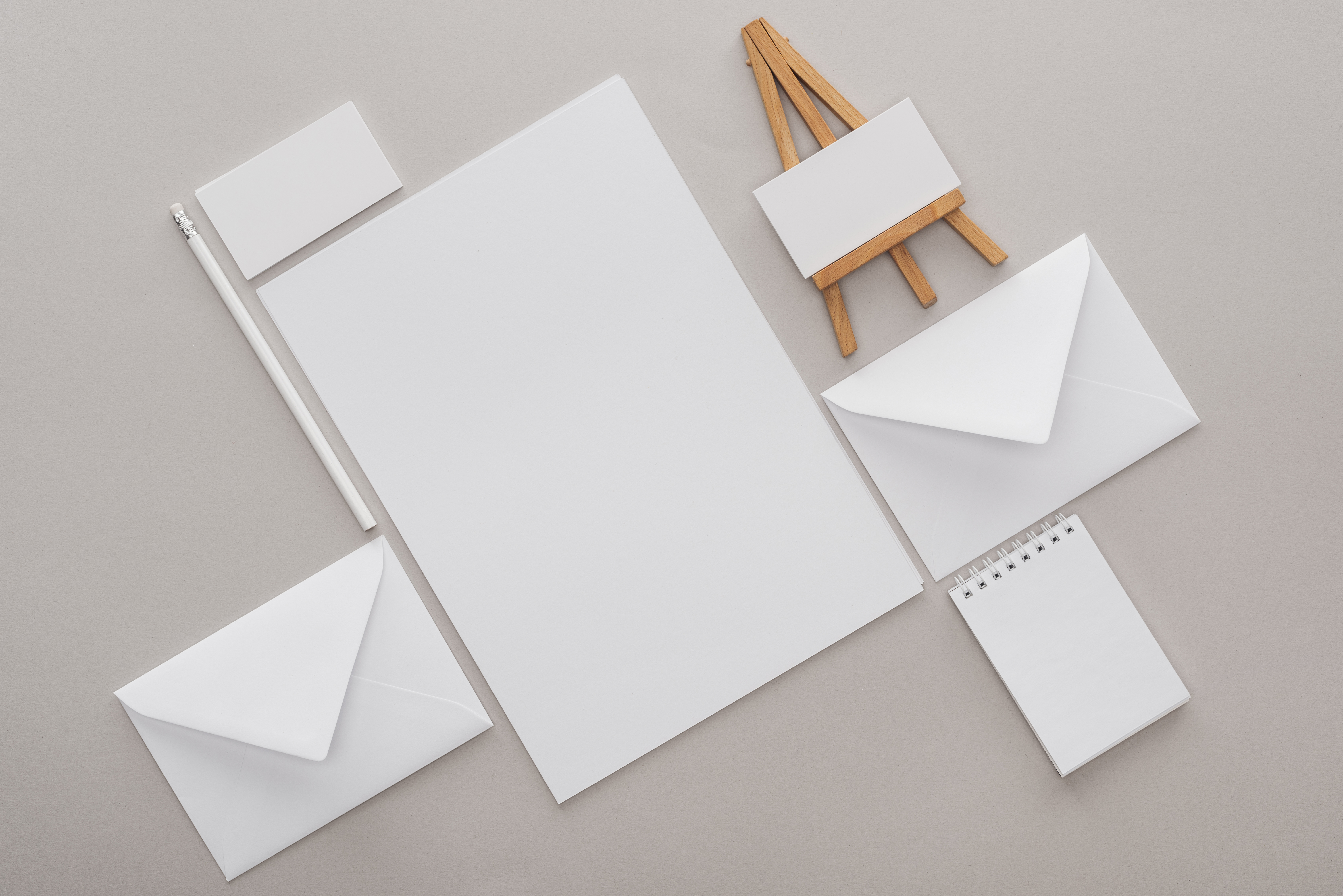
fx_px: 1866
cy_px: 448
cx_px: 672
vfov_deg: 27.0
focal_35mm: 50
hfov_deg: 39.6
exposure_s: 1/160
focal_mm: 50
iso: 100
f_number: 9
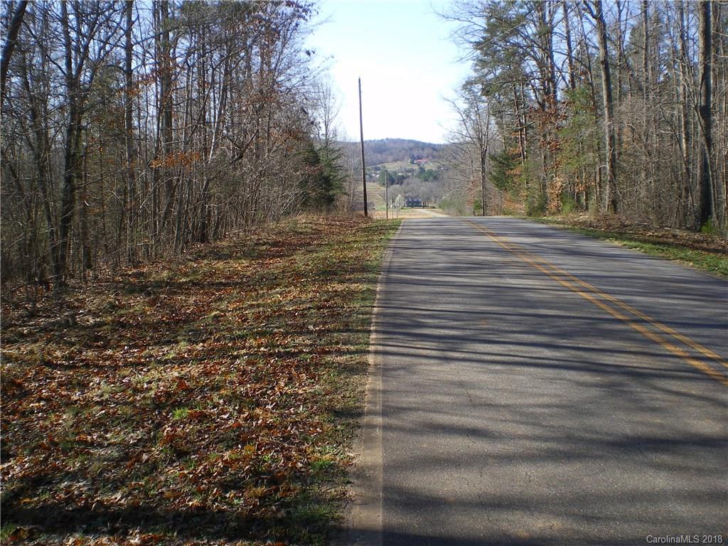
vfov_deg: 37.7
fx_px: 799
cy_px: 273
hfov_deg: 49.0
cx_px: 364
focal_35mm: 38
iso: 64
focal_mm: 6.3
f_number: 4.6
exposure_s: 1/125
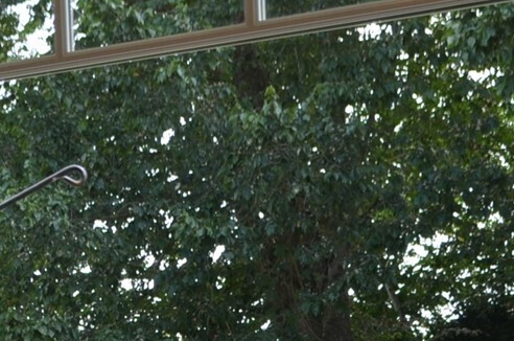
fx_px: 2365
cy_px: 516
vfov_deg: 8.1
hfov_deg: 12.4
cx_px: 145
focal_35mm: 166
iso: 220
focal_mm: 32
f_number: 5.6
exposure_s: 1/125
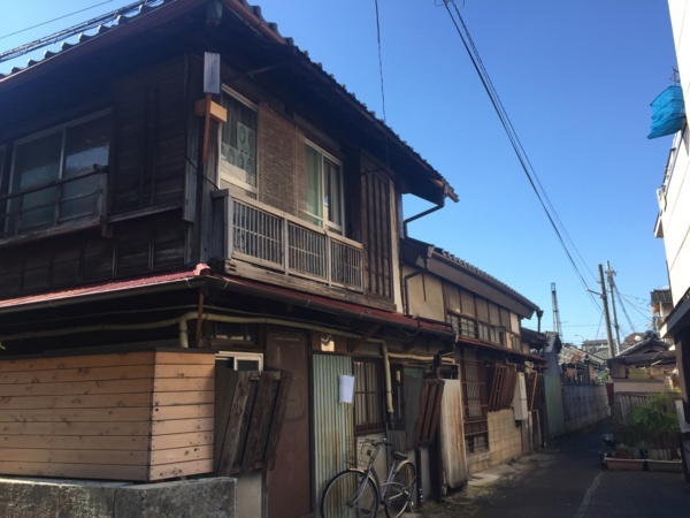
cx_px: 345
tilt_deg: +10.3
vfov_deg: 48.2
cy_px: 259
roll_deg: +0.7
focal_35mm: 29
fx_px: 578
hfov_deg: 61.7
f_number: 2.2
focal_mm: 4.15
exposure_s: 1/732
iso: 32
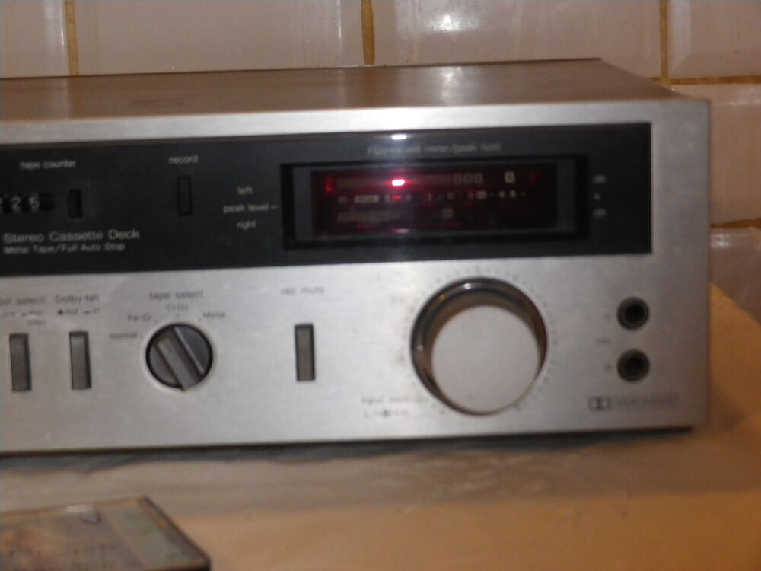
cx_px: 380
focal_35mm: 79
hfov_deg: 24.7
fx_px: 1737
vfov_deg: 18.7
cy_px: 286
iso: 400
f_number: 4.8
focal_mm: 14.1
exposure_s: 1/80
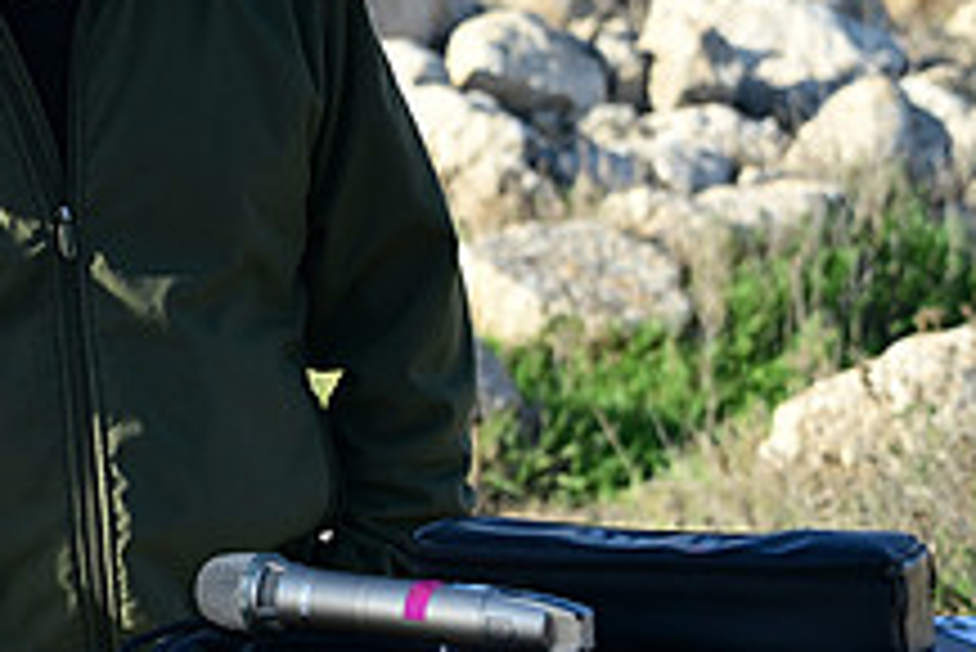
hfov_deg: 15.8
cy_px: 128
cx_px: -288
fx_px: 3337
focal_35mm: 123
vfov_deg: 11.1
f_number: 3.5
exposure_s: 1/2000
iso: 320
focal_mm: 46
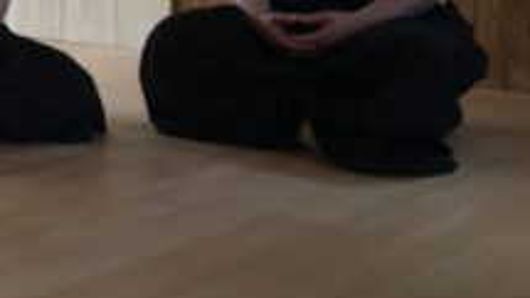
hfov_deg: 20.0
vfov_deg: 12.6
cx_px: -237
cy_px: -39
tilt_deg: -4.2
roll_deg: -1.4
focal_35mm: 94
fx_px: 1321
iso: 40
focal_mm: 4.15
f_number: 2.2
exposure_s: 1/50
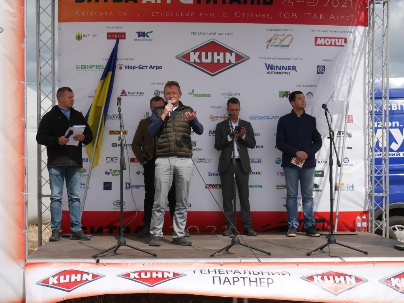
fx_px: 841
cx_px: 202
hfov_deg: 27.0
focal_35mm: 72
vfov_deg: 20.5
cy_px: 152
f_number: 7.1
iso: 200
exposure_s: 1/640
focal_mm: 36
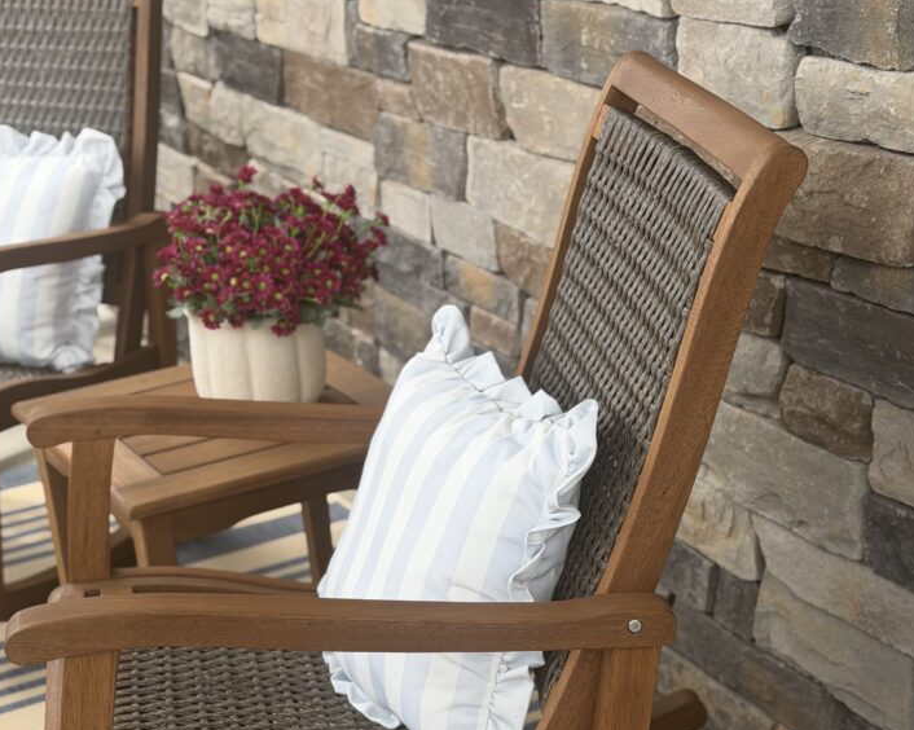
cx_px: 445
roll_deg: +2.8
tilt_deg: -24.6
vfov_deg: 22.2
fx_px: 1838
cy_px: 568
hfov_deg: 27.9
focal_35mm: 68
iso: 64
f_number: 1.78
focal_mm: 6.76
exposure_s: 1/1931
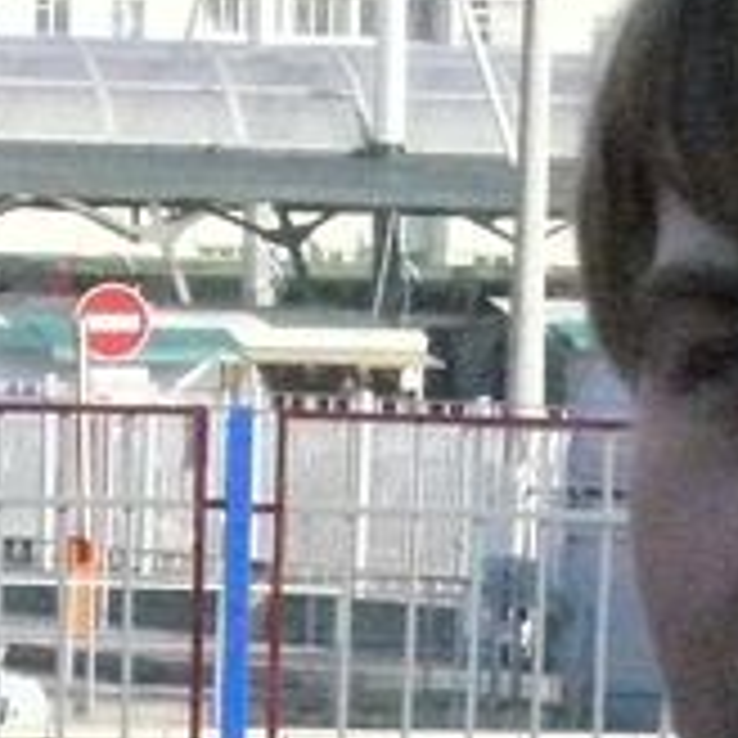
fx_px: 13314
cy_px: 637
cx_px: 950
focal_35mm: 552
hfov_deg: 3.2
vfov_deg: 3.2
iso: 1600
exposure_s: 1/1000
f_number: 11
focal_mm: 24.3
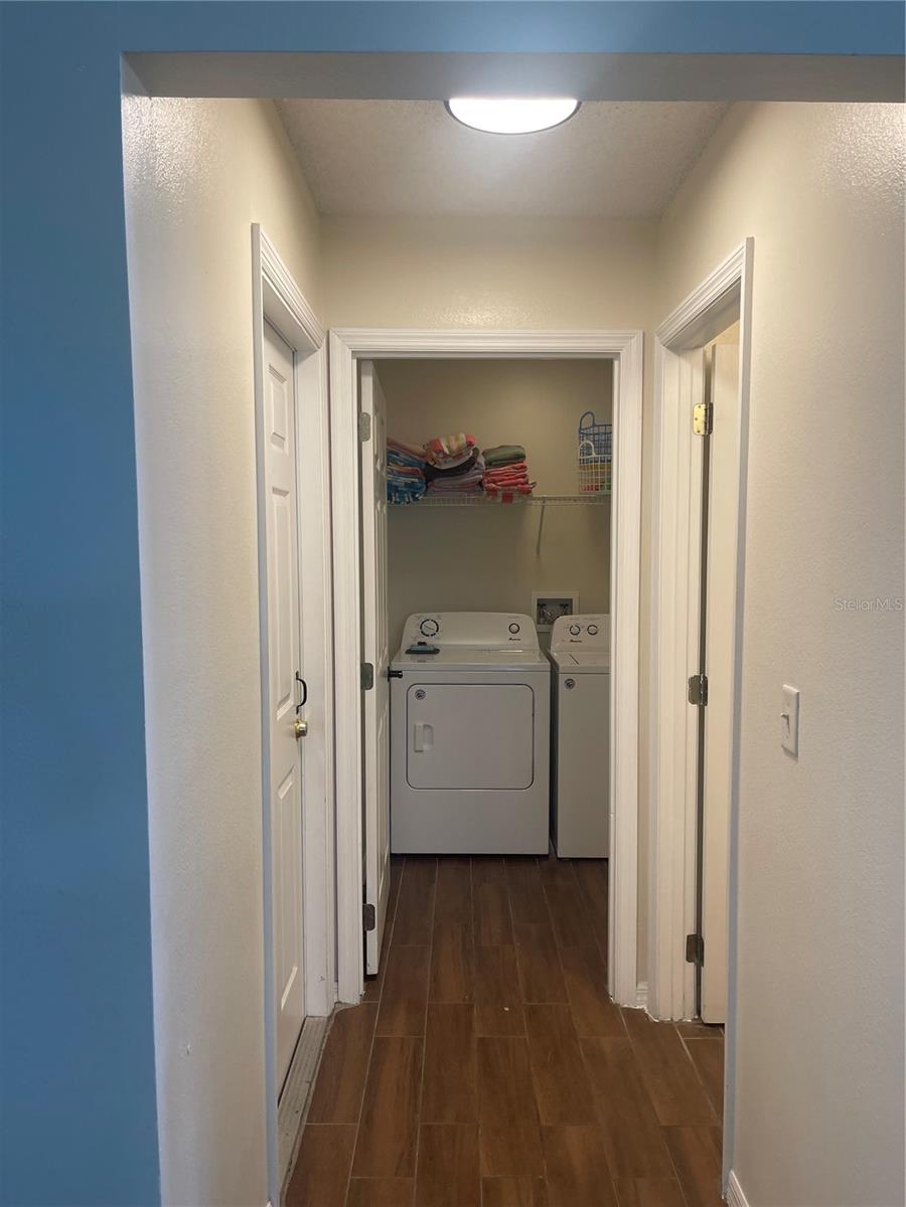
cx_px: 453
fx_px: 872
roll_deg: -0.7
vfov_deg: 69.4
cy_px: 604
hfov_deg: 54.9
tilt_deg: -5.5
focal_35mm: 25
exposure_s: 1/120
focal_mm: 5.1
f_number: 1.6
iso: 100
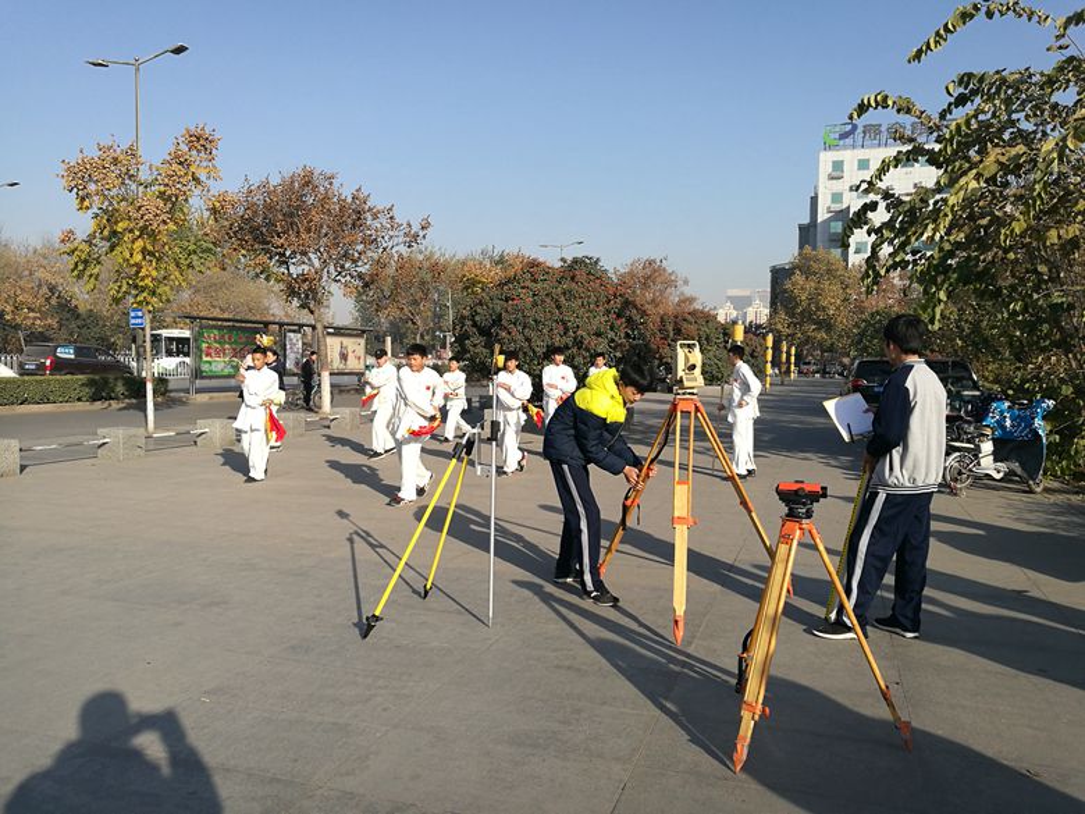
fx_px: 846
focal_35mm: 27
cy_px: 407
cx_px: 542
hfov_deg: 65.3
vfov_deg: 51.4
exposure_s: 1/752
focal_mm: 4.5
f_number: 2.2
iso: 50
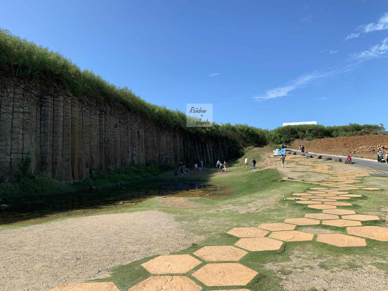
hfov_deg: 67.3
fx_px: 291
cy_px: 146
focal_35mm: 26
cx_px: 194
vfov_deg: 53.1
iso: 25
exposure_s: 1/1718
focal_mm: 4.25
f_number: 1.8
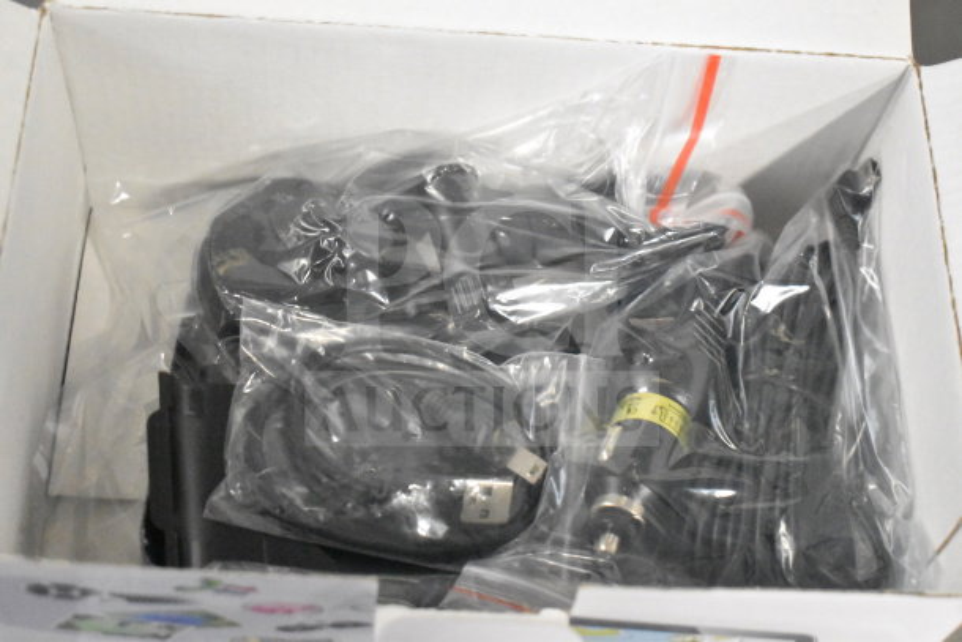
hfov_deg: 33.4
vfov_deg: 22.6
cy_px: 321
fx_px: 1604
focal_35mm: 60
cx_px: 481
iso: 16000
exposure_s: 1/60
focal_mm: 40
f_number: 5
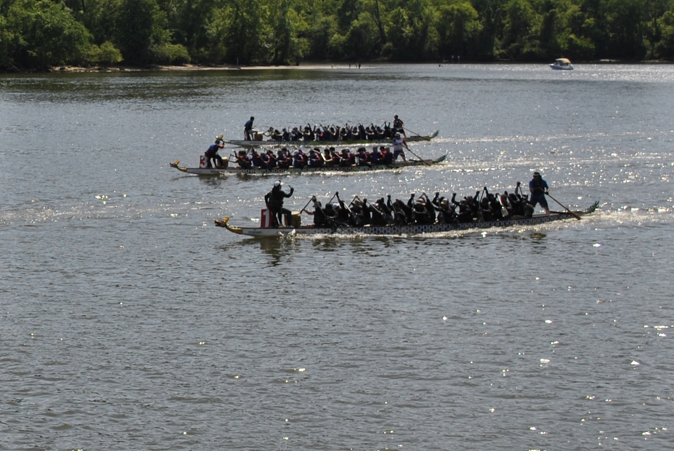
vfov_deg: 14.3
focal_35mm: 96
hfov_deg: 20.3
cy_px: 191
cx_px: -51
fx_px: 1799
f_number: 5
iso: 100
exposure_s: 1/1000
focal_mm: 26
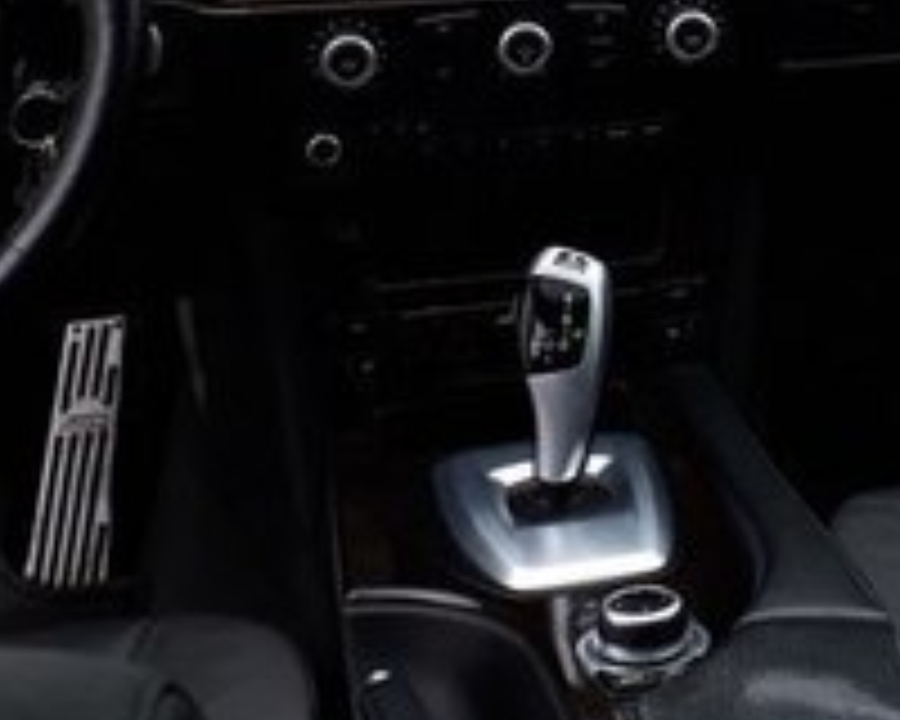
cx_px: 886
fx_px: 2317
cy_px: -187
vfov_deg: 16.8
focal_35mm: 87
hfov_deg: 21.3
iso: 50
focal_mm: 3.6
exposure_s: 1/100
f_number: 1.9
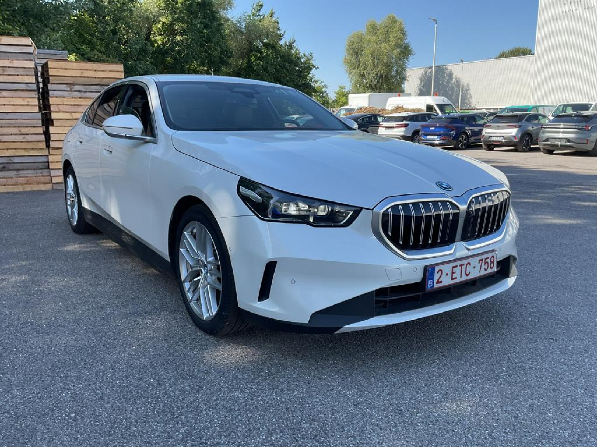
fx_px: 500
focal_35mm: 29
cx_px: 298
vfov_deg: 48.2
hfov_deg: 61.7
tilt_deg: -11.1
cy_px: 224
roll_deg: -0.6
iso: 16
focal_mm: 3
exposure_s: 1/534
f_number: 1.8
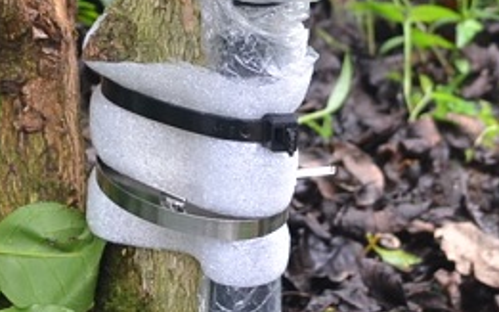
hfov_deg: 18.0
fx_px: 1564
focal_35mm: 115
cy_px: -91
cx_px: 365
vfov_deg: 11.1
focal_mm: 20
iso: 400
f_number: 4
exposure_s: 1/60
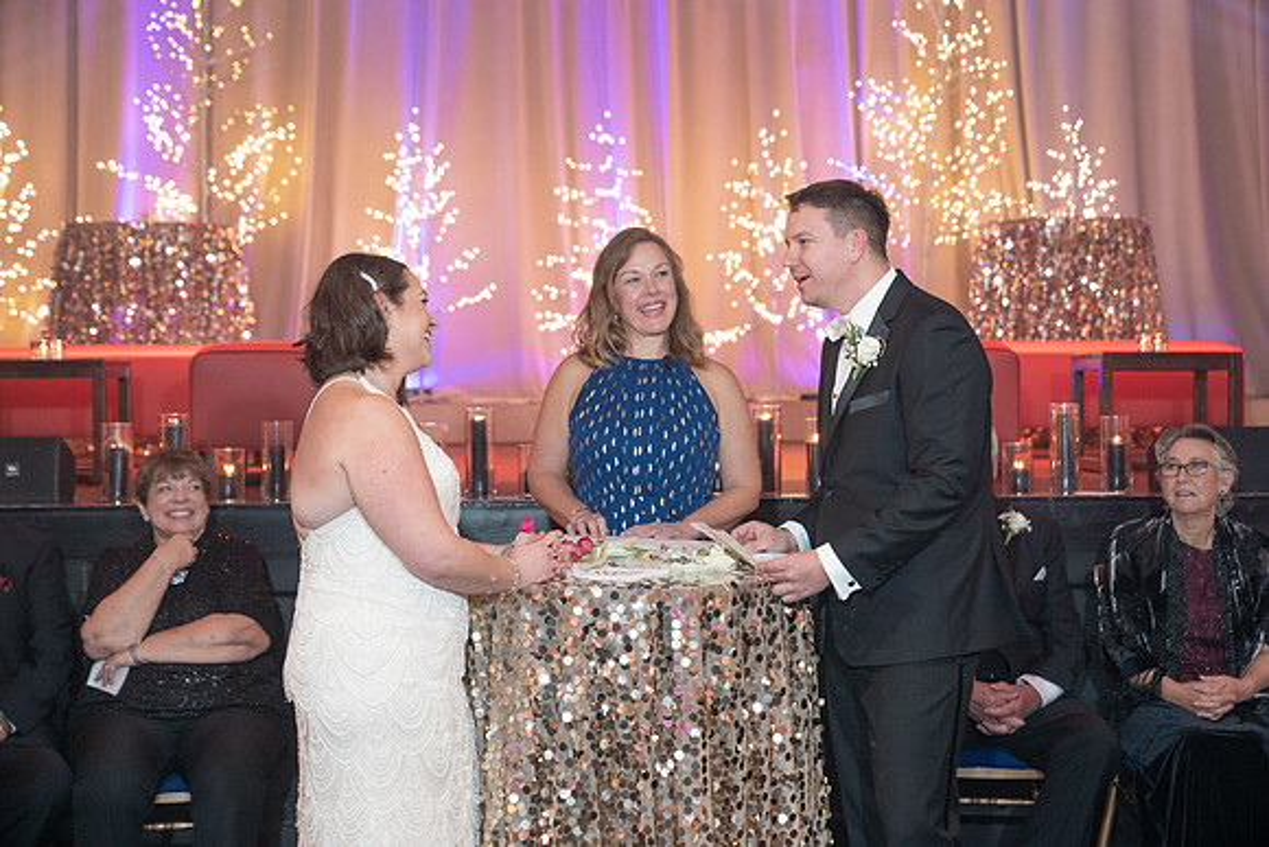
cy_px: 424
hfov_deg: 28.8
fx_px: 2468
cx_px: 634
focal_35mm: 70
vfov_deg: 19.5
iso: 4000
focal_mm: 70
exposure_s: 1/125
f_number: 4
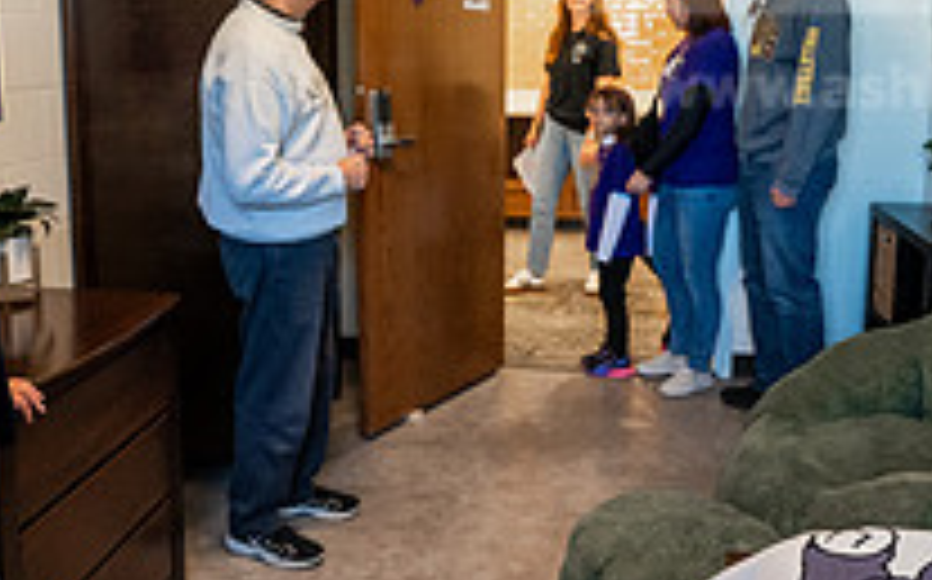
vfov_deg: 31.6
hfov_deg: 49.3
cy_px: 182
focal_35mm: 40
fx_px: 1015
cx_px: 446
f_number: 4
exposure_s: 1/200
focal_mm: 14
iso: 2500
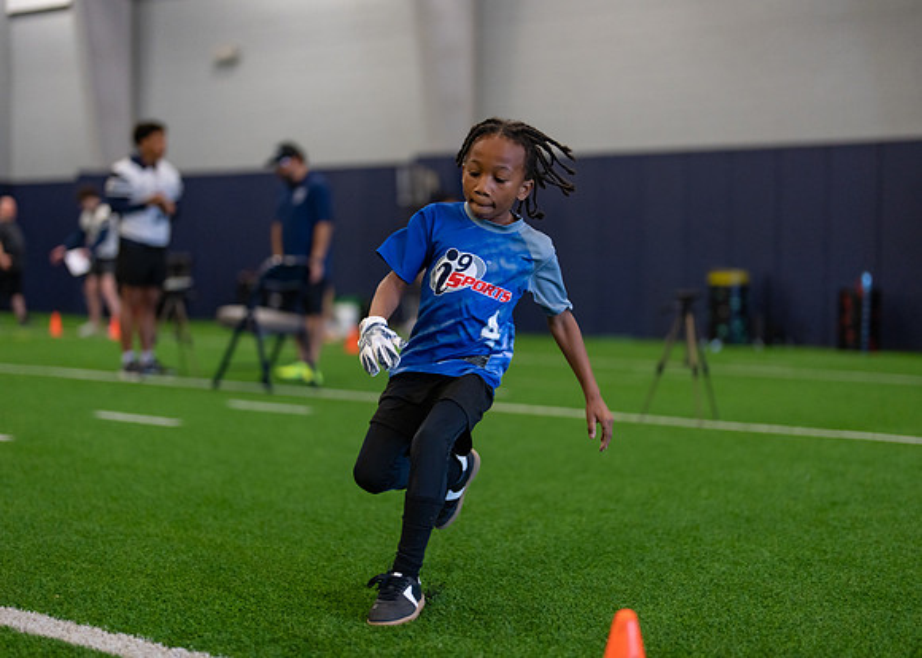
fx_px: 1384
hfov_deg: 36.8
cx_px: 461
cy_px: 329
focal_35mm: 53
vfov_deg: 26.7
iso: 1000
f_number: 1.2
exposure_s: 1/1000
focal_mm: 50
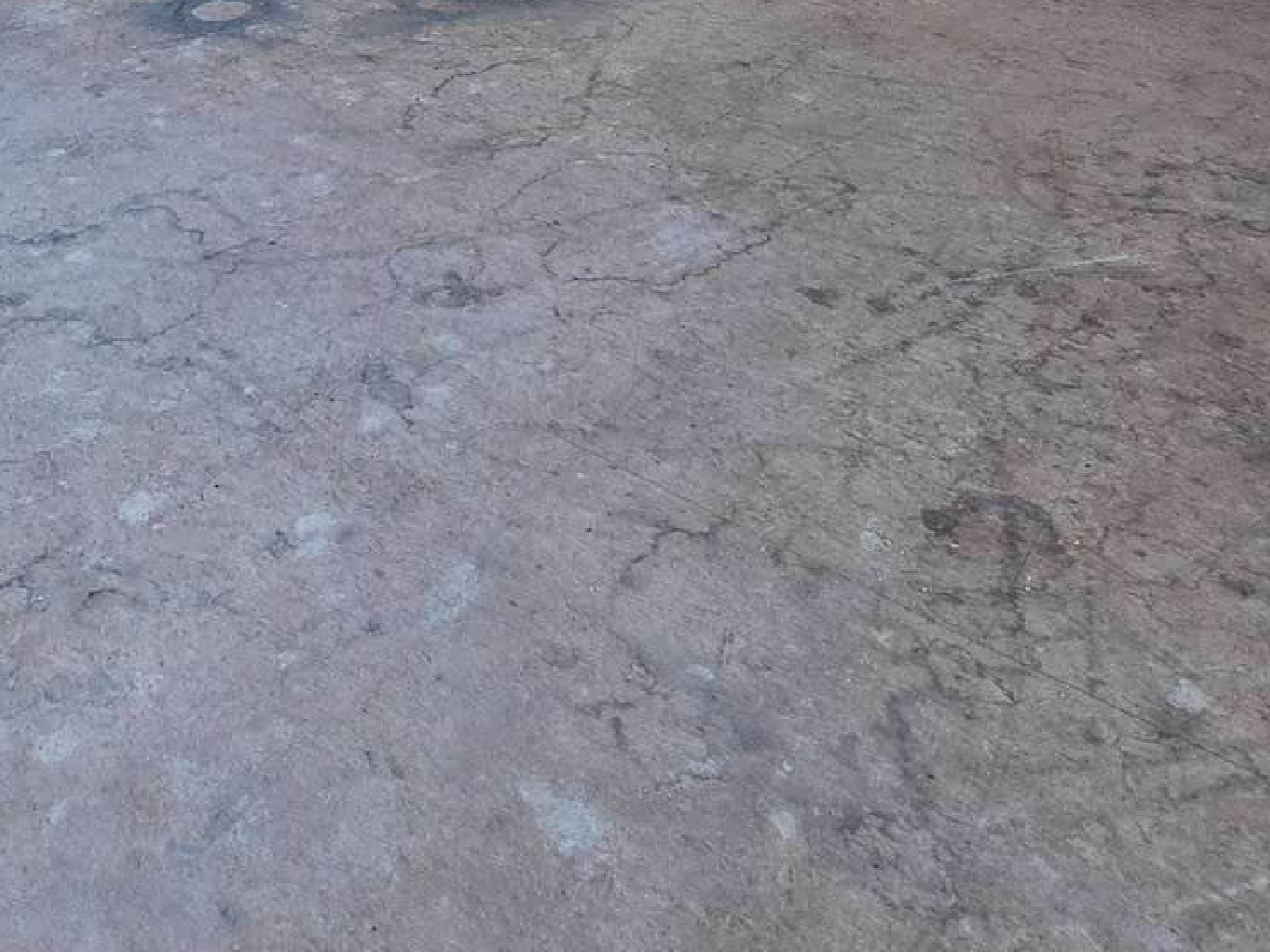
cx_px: 479
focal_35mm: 36
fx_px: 1321
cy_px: -242
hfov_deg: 50.8
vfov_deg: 31.7
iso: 50
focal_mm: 2.2
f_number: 1.9
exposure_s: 1/120
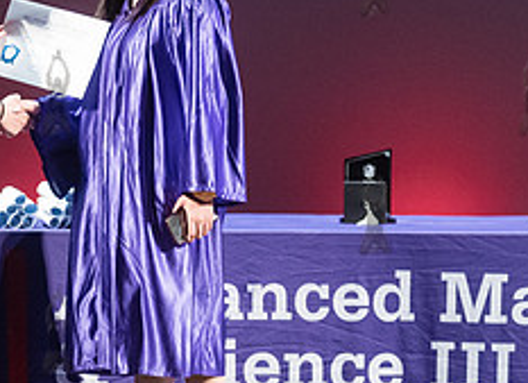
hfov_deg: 5.9
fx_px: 5080
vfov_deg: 4.3
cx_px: 102
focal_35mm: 337
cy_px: 37
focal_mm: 112
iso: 4000
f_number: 2.8
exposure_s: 1/320
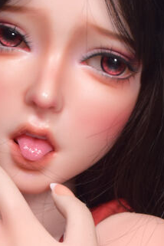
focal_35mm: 168
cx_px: 90
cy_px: 376
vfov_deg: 11.7
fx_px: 1148
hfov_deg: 8.2
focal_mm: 24
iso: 200
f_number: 3.8
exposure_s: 1/80
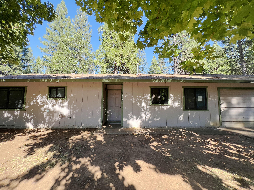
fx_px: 95
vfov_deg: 89.9
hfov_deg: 106.2
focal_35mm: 13
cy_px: 95
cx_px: 127
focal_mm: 1.57
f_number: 1.8
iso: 32
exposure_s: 1/223
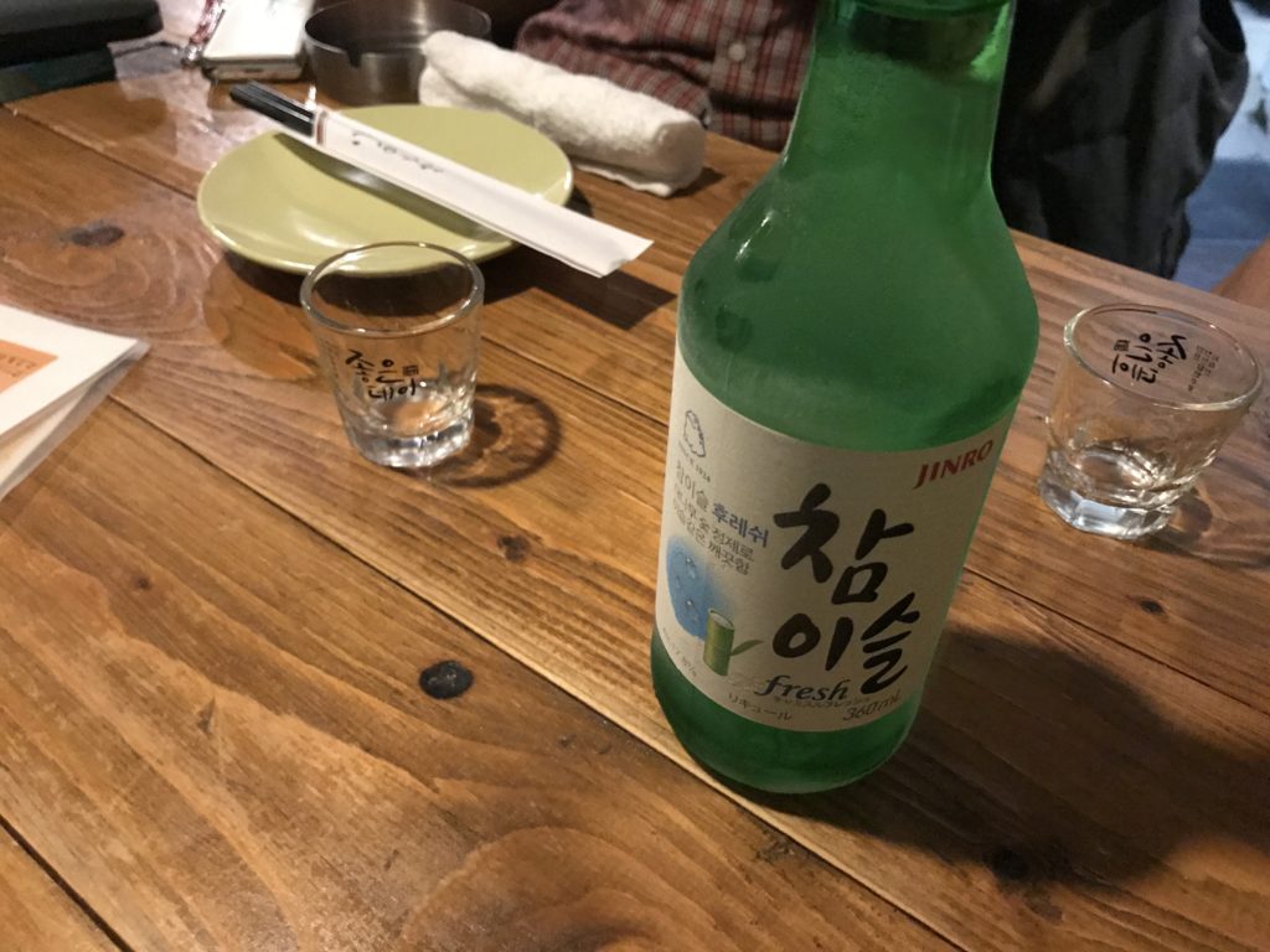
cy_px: 476
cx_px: 635
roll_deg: -3.2
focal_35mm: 28
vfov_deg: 49.7
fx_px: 1027
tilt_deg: -41.1
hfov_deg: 63.4
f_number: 1.8
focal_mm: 3.99
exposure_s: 1/6
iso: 80
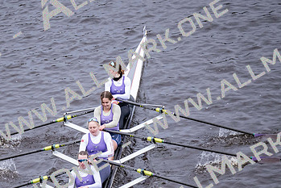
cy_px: 149
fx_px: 2592
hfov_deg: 6.2
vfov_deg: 4.1
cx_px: 85
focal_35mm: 332
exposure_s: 1/2000
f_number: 2.8
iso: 2200
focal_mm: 200
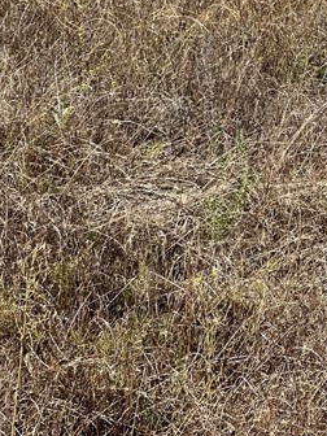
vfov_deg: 8.3
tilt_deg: -5.0
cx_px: 75
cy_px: -171
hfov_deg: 6.3
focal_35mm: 235
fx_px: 2960
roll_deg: -0.1
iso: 32
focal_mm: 9
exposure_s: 1/686
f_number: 2.8
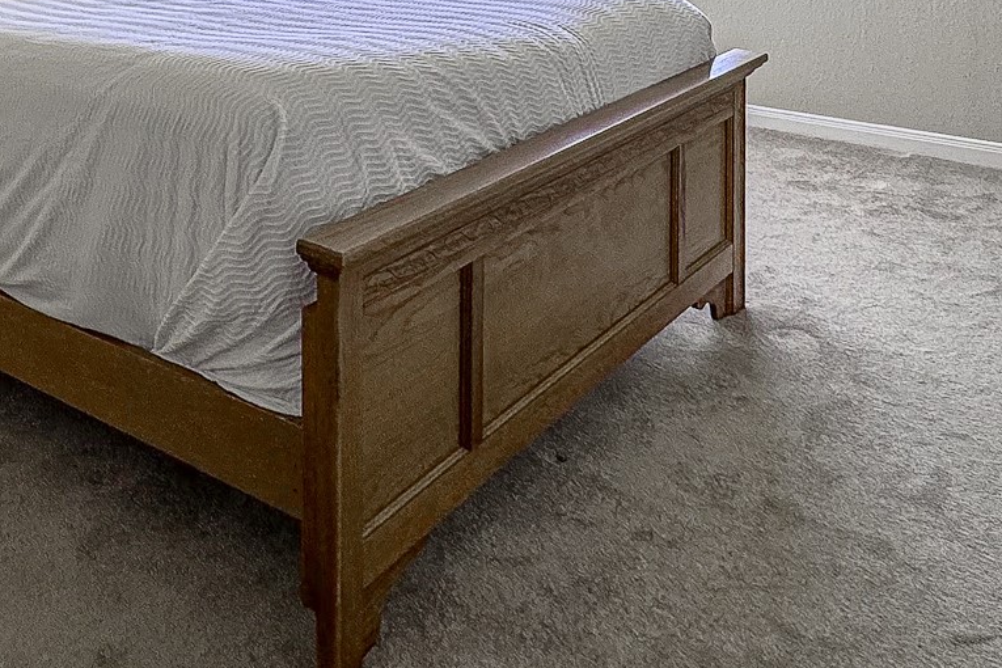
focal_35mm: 39
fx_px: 1085
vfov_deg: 30.0
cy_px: -101
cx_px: 373
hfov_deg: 49.1
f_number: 2.2
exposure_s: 1/120
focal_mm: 2.22
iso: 64
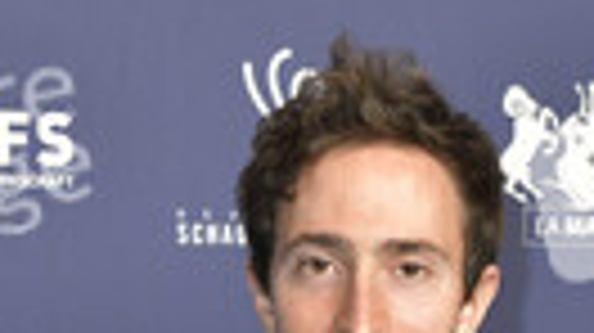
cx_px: 351
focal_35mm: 184
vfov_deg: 6.2
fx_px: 2896
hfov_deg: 11.7
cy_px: 850
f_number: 6.3
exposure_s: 1/200
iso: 2000
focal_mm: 58
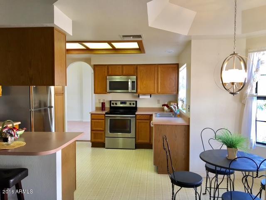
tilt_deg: -3.7
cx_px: 133
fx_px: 223
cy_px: 100
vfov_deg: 48.2
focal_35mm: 29
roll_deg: +0.5
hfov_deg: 61.7
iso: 32
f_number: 2.2
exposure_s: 1/30
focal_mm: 4.15
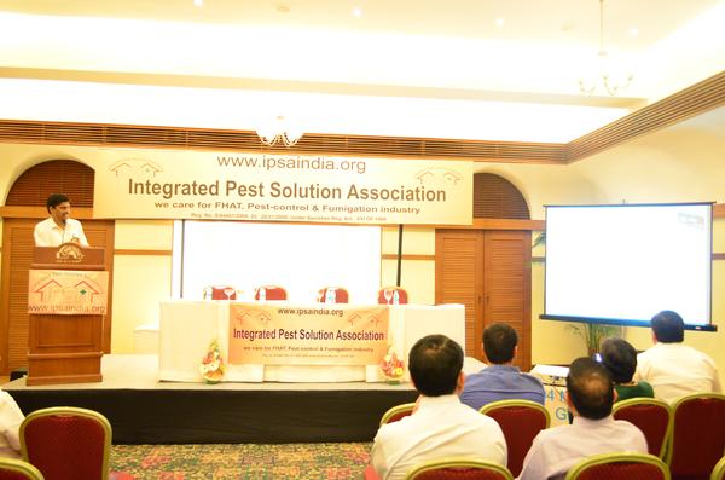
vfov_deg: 39.8
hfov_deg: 57.3
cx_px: 362
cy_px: 240
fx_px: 663
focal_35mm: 33
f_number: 4
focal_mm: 22
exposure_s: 1/50
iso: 3200
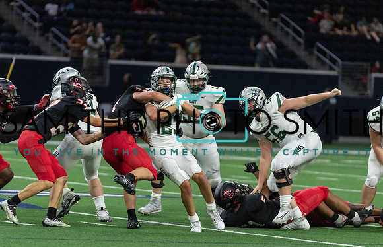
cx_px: 160
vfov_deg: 5.6
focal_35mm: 242
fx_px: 2545
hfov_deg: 8.6
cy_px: 148
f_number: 2.8
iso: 4000
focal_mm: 200
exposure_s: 1/1250
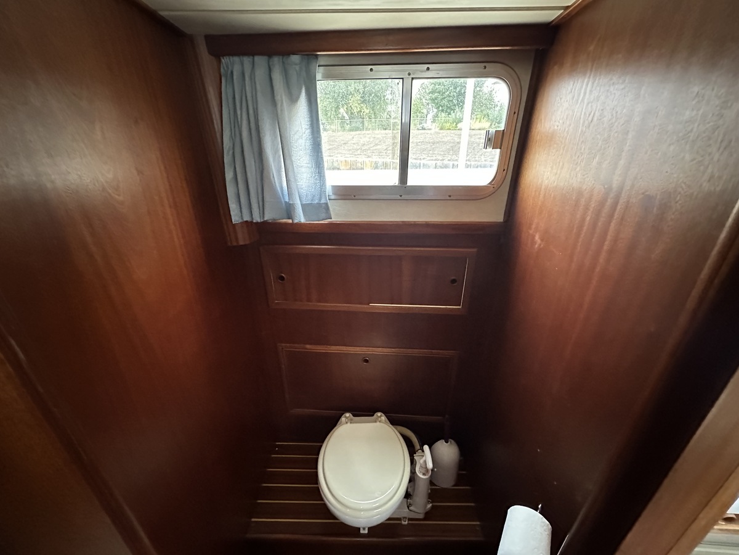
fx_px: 299
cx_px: 370
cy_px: 278
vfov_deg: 85.7
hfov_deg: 102.1
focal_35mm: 14
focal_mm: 2.22
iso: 1600
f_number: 2.2
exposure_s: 1/36
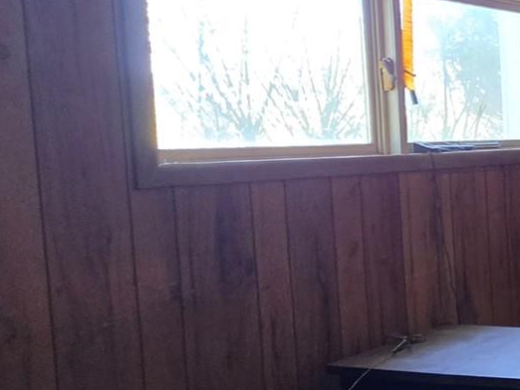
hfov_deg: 23.7
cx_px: 882
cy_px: 180
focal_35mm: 51
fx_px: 766
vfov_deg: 28.6
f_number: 1.9
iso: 320
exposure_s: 1/60
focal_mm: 2.2
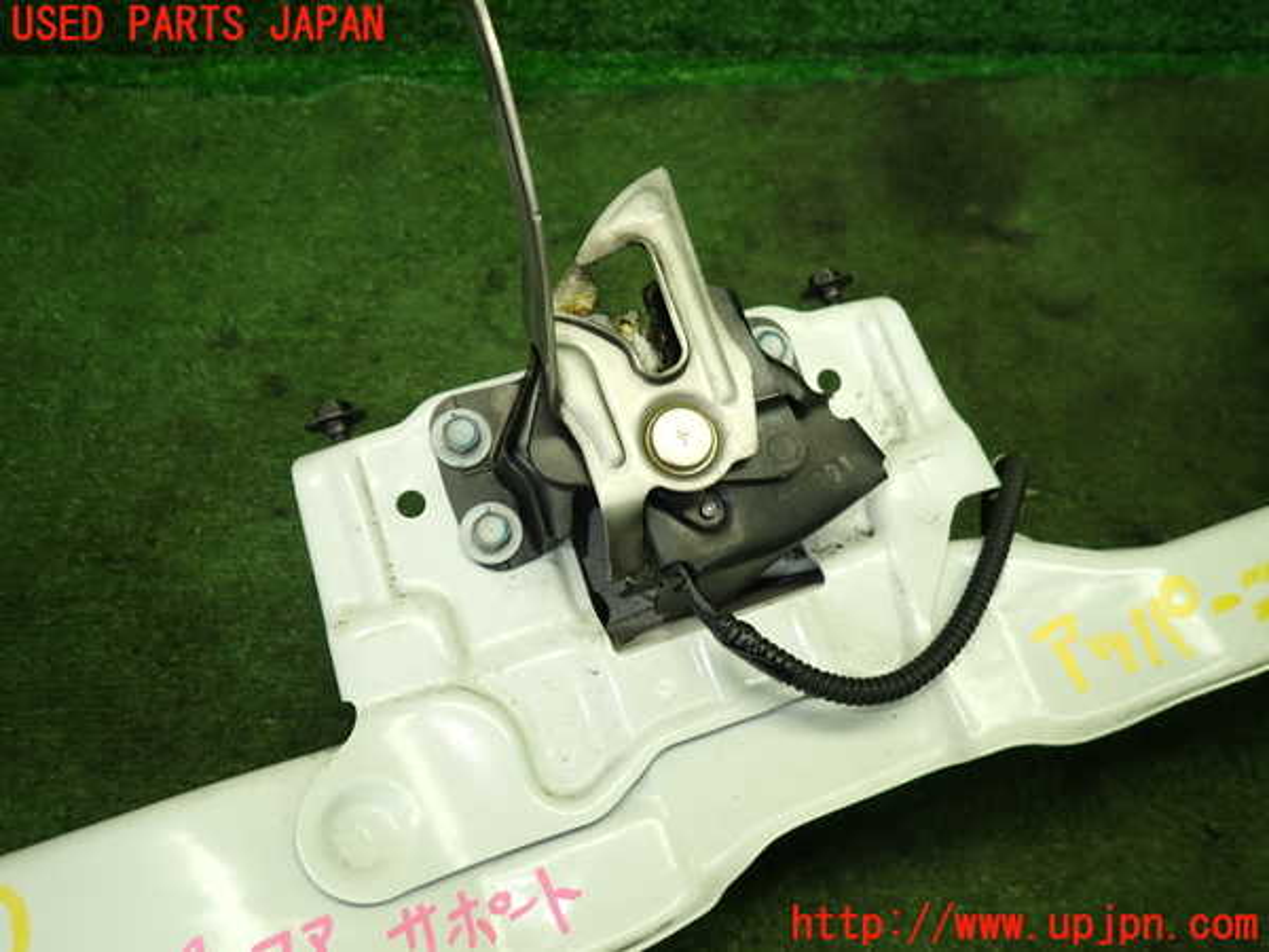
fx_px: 916
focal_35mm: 25
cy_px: 476
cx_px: 634
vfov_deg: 54.9
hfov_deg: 69.4
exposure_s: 1/60
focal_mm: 4.5
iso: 125
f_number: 2
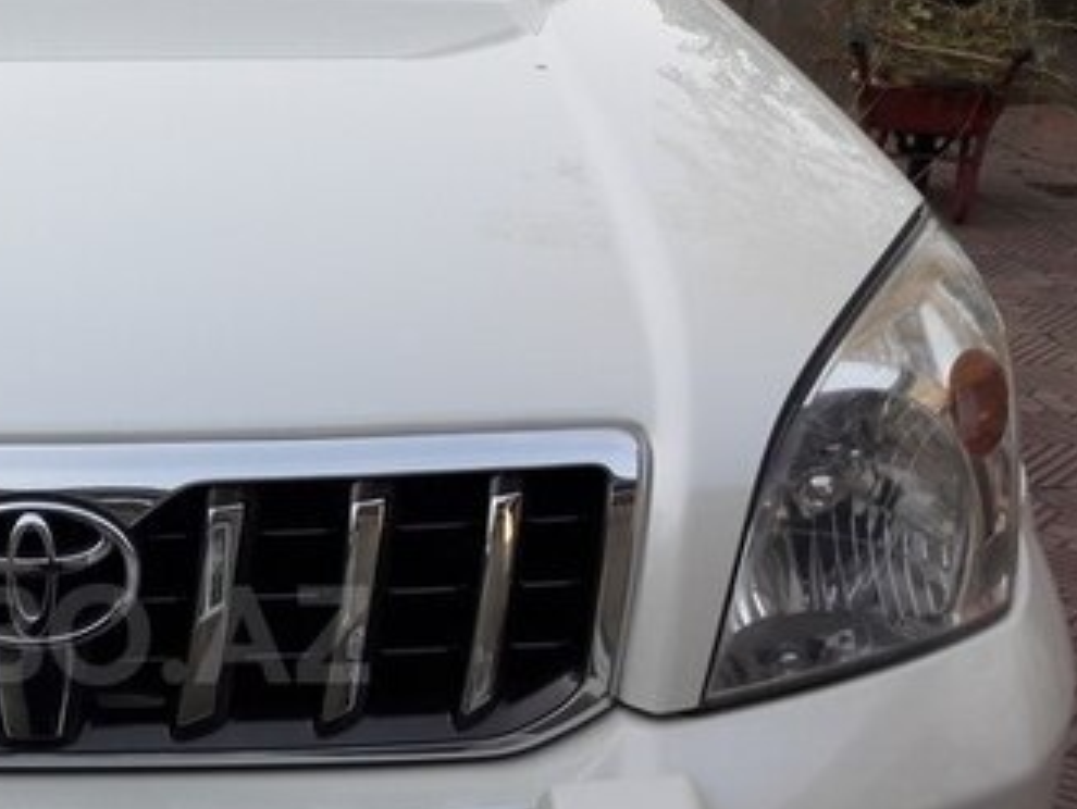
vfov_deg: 25.7
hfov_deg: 32.0
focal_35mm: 56
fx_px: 1744
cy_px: 634
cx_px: 36
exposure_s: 1/250
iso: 40
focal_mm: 3.7
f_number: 1.9
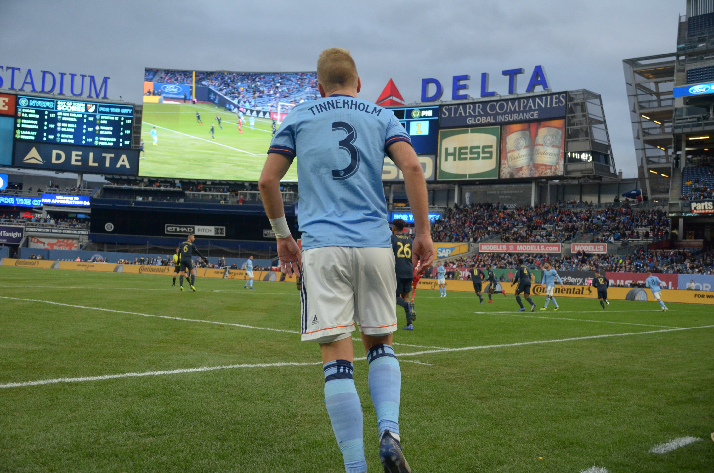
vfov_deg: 31.8
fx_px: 831
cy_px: 236
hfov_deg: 46.5
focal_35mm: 42
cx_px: 357
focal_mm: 28
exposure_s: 1/1250
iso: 1600
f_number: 4
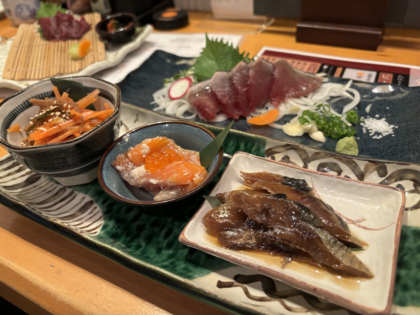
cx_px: 210
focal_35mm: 26
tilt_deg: -39.3
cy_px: 158
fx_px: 315
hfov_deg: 67.3
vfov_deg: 53.1
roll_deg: +6.3
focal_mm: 5.96
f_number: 1.6
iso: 500
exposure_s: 1/50
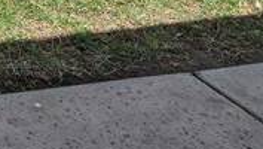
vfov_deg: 9.0
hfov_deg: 15.7
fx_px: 740
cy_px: -315
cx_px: -270
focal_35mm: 106
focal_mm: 14
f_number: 8
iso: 400
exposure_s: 1/1000
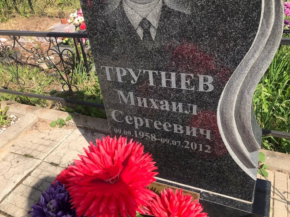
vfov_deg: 46.8
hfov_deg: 60.0
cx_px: 146
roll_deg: +6.4
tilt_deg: -33.0
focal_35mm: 30
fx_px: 251
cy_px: 107
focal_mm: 3.99
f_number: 1.8
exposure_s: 1/1546
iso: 20
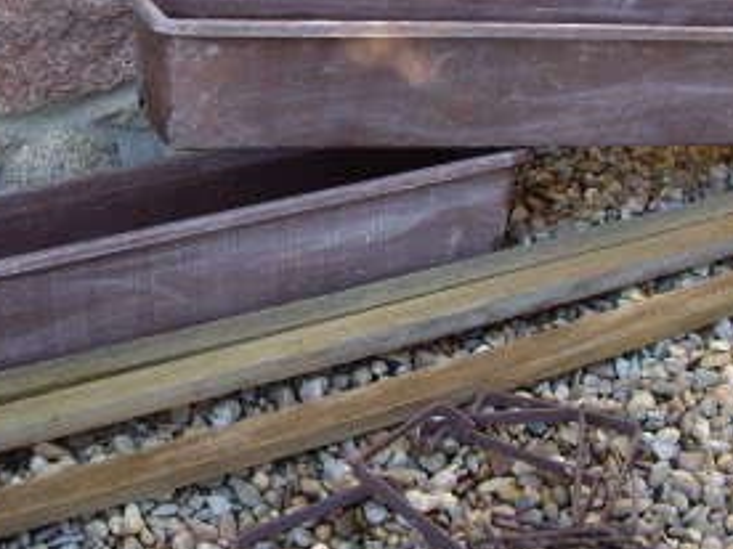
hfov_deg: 22.2
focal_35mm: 88
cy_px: 125
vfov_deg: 16.7
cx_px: 303
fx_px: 1863
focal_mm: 7.9
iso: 100
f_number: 2.8
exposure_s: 1/60
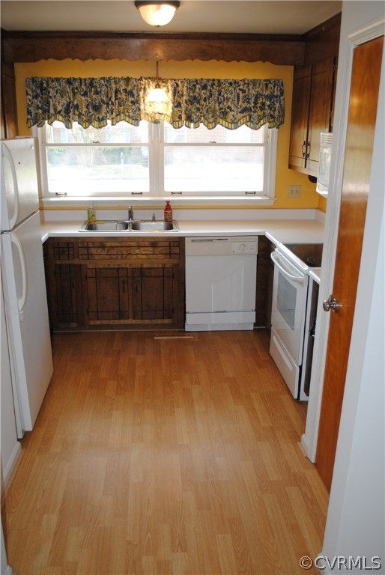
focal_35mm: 33
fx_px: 528
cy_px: 288
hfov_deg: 40.1
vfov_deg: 57.2
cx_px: 192
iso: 200
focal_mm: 22
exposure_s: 1/60
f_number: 3.8
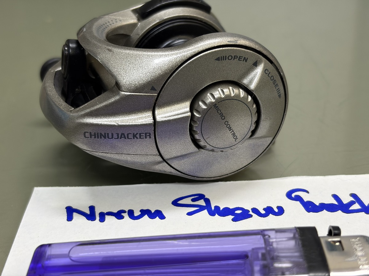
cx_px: 184
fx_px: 554
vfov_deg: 28.0
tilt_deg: -30.3
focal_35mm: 52
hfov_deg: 36.8
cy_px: 138
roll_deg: +2.3
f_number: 1.6
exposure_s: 1/50
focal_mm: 5.96
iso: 100
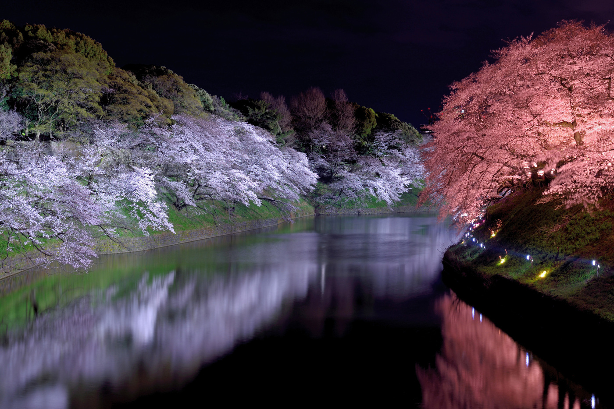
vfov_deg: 22.6
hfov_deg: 33.4
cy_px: 204
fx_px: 1023
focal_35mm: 60
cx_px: 307
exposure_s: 15
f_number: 14
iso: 100
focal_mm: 60
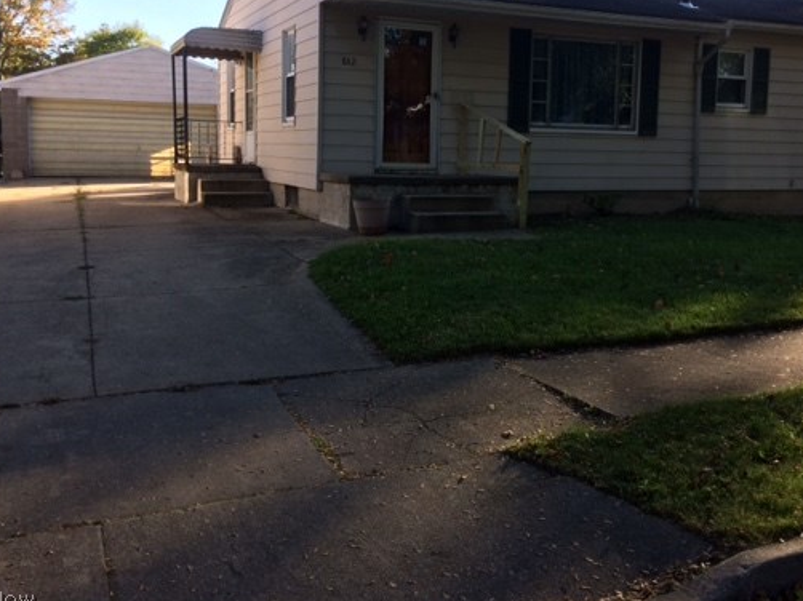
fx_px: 858
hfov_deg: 50.1
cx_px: 443
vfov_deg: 38.4
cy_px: 233
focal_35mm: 37
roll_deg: +0.2
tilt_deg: -5.4
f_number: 2.2
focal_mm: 4.15
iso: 32
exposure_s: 1/570
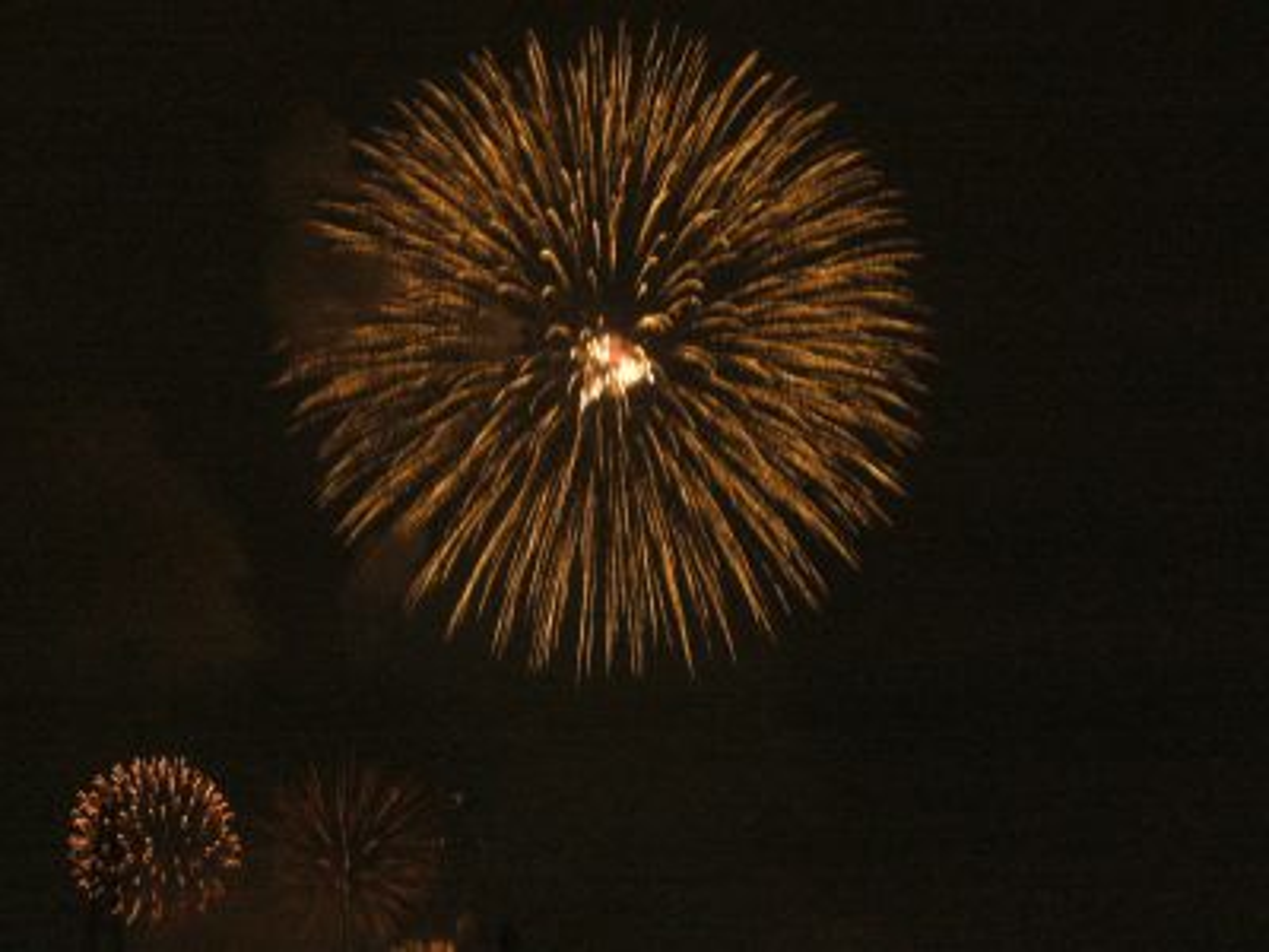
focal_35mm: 105
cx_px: 634
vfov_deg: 14.1
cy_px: 476
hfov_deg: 18.7
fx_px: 3849
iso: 400
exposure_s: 1/4
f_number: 5
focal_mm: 17.4
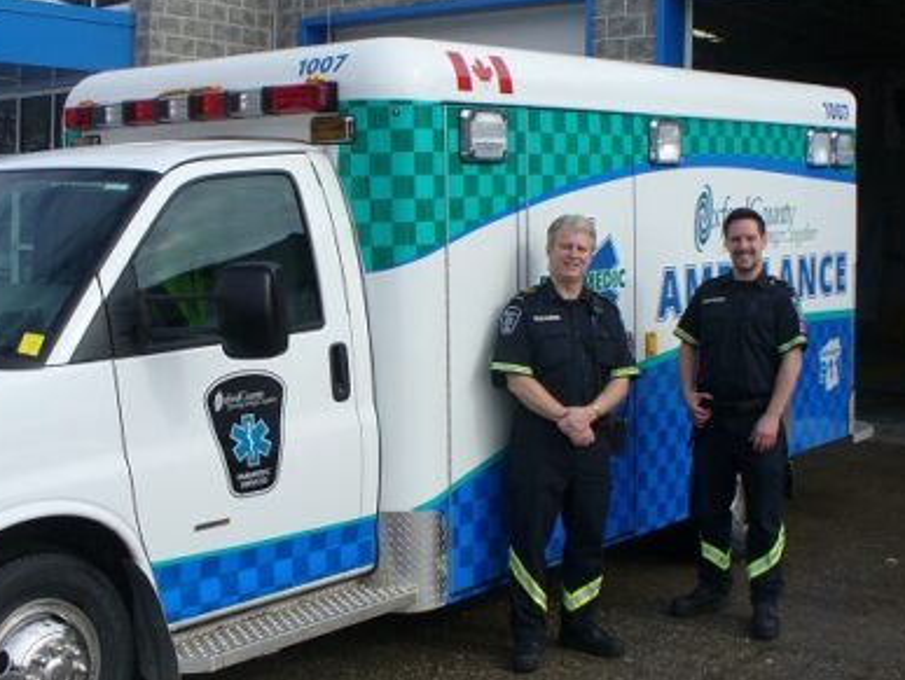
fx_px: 1308
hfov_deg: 38.1
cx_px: 416
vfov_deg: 29.2
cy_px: 346
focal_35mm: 50
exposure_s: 1/320
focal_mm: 6.1
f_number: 5.6
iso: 80
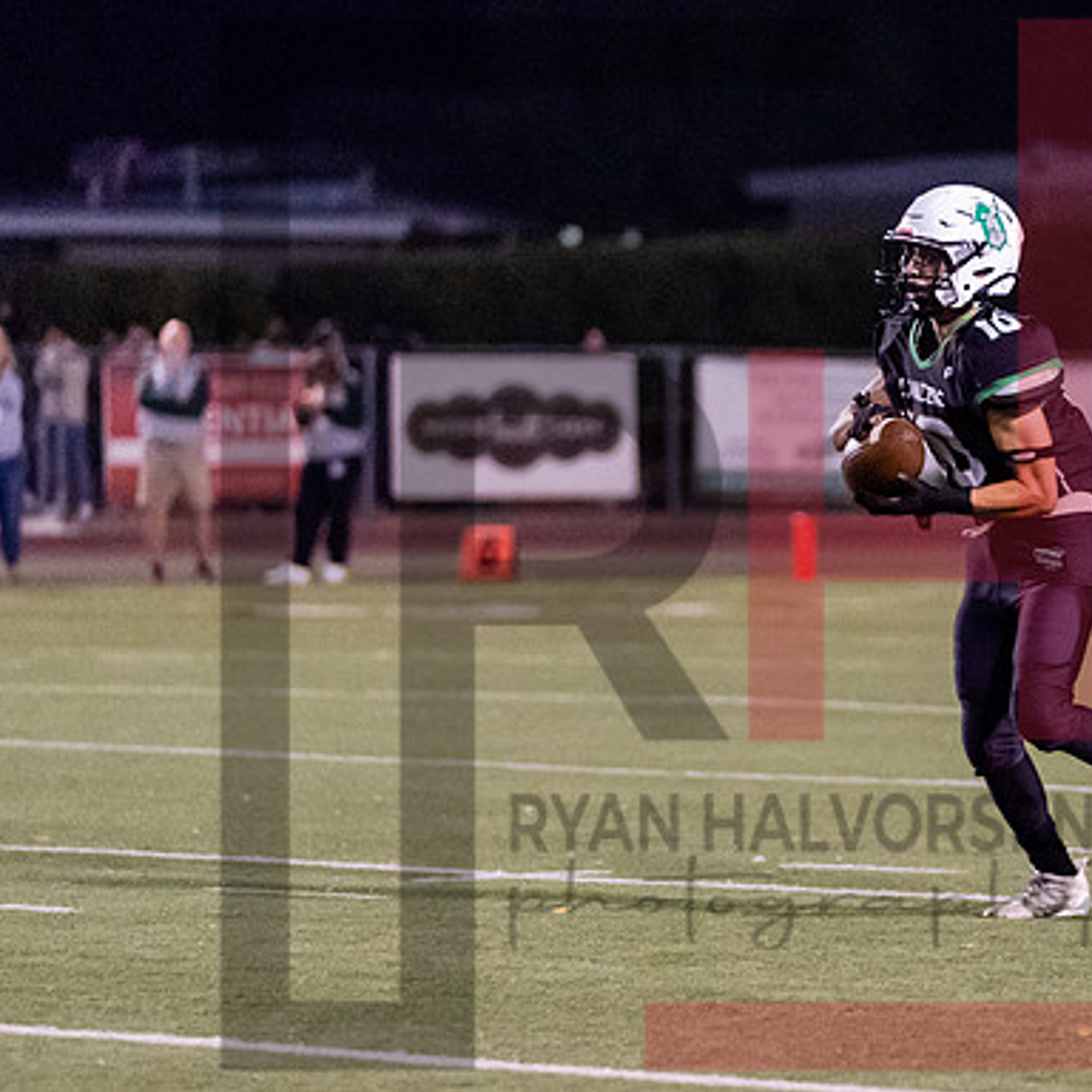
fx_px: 10172
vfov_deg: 6.1
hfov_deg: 6.1
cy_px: 524
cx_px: 962
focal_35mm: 285
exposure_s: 1/1000
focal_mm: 143
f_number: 2.8
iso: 12800
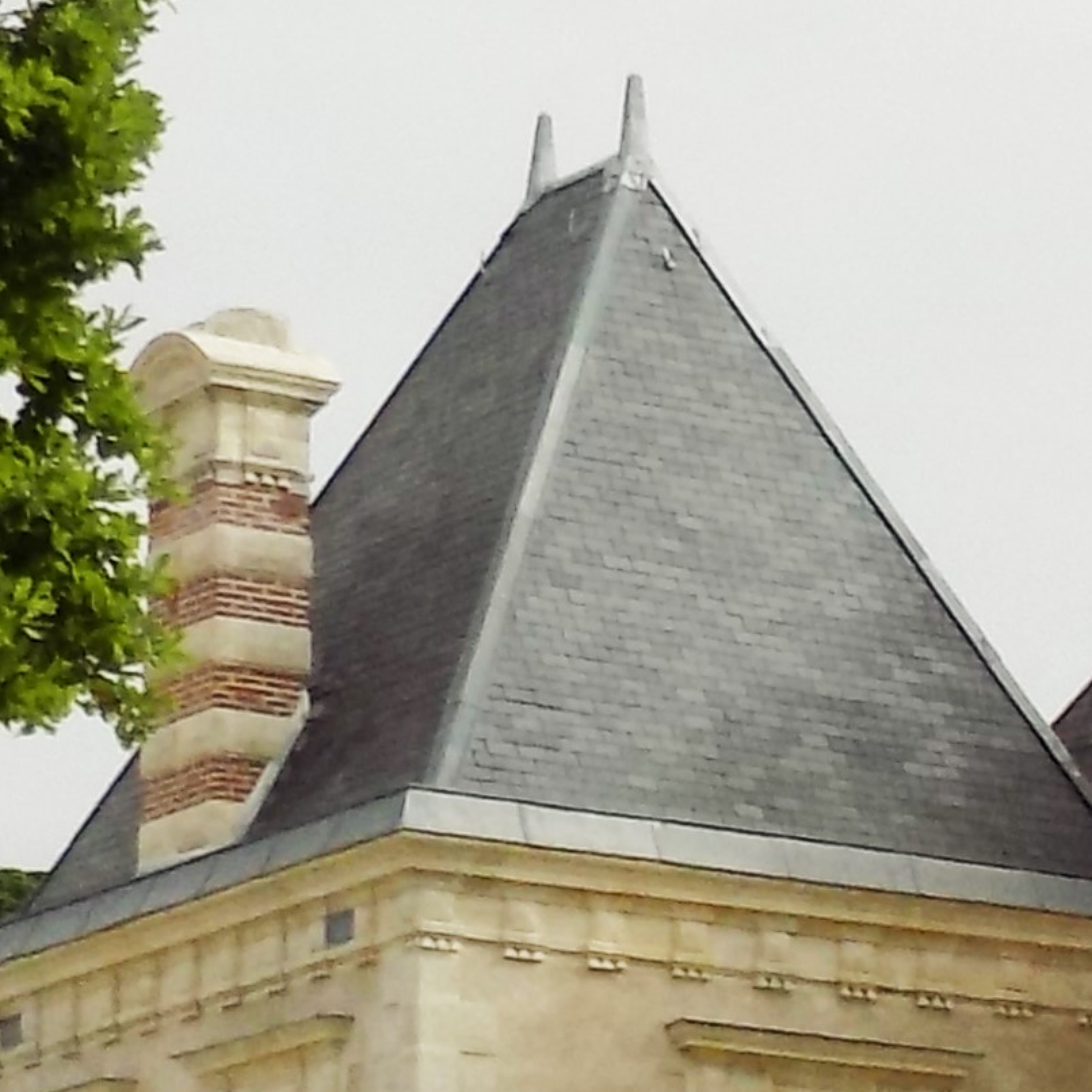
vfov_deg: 8.9
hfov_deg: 8.5
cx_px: 2462
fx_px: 6853
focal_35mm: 192
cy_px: 1581
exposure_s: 1/1250
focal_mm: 6.1
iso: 80
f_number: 3.4
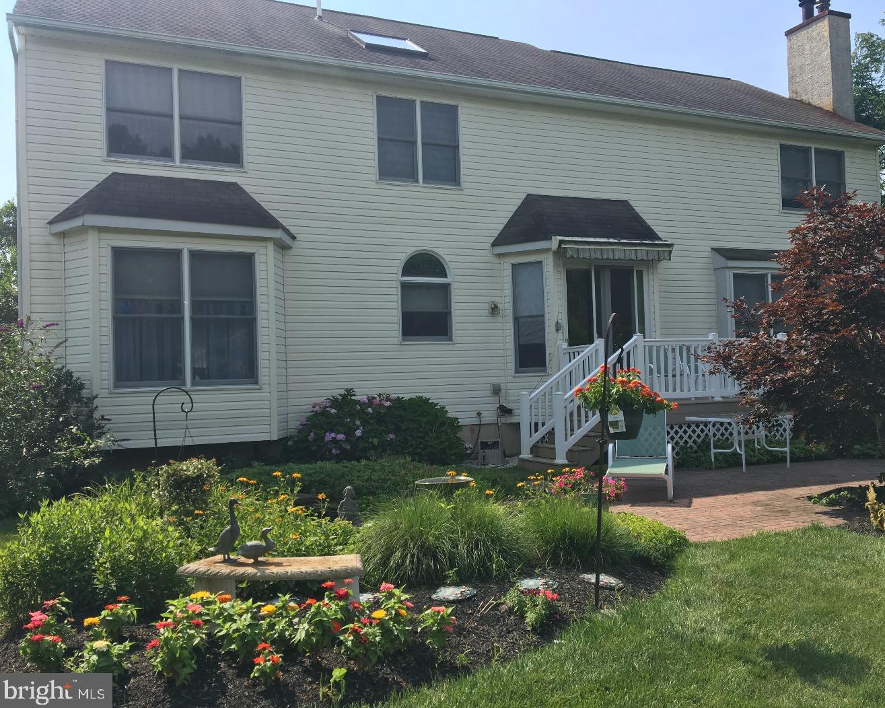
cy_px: 348
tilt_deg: +1.5
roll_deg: +1.7
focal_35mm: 31
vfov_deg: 47.1
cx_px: 479
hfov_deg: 57.1
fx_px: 812
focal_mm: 4.15
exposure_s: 1/894
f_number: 2.2
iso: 25
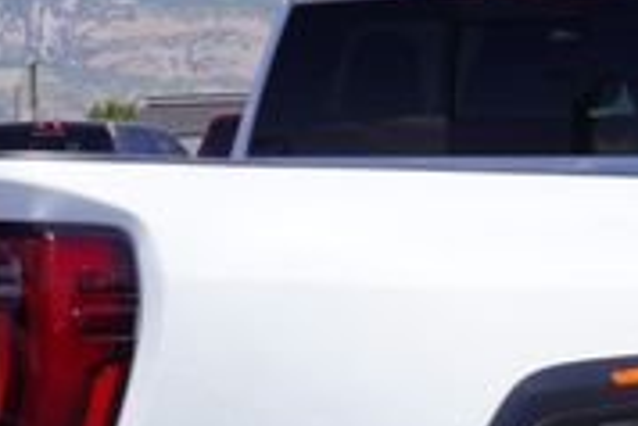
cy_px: 487
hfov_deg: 14.6
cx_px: 312
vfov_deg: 9.7
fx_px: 2483
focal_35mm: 140
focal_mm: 26
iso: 100
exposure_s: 1/125
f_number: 11
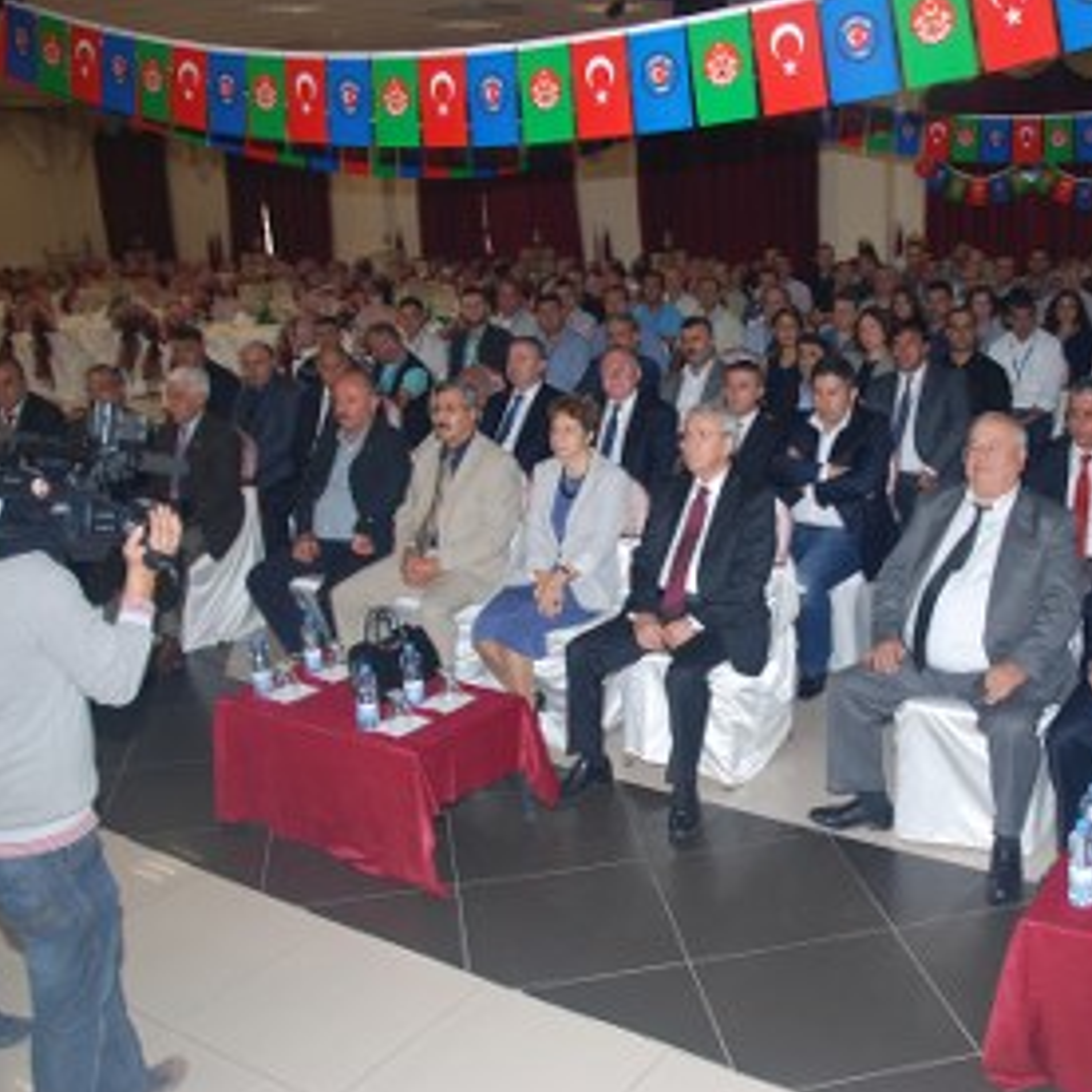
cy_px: 546
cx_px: 720
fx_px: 1249
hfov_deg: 46.5
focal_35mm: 35
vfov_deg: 47.2
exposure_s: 1/60
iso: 200
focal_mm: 18
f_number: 4
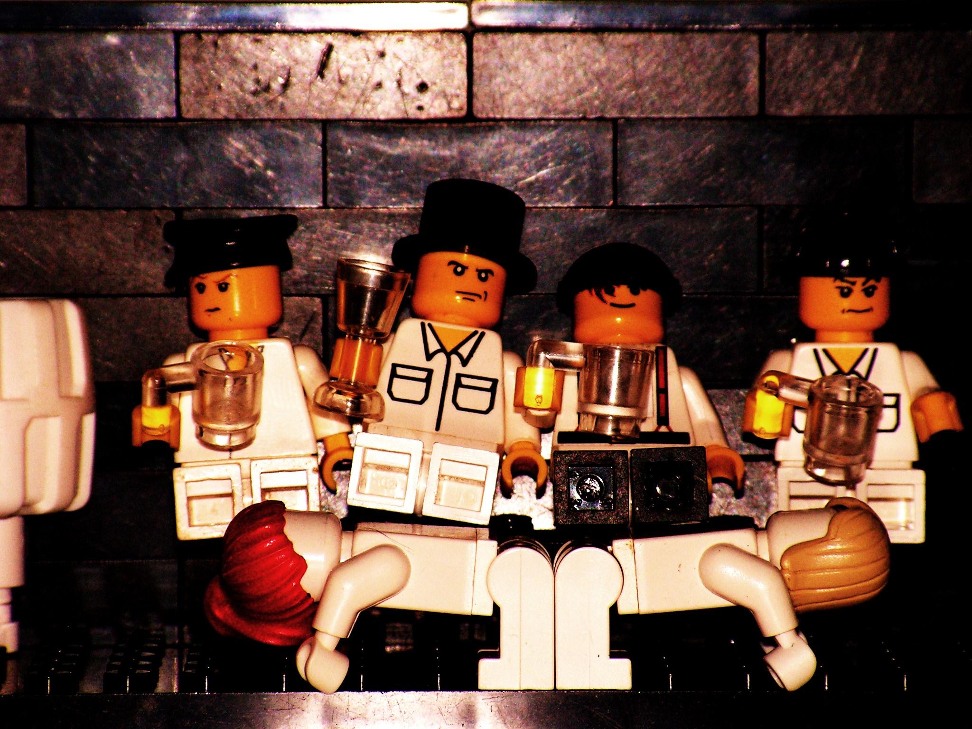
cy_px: 364
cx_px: 486
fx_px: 6374
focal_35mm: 227
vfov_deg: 6.5
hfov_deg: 8.7
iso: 200
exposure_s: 1/200
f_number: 4.8
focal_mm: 37.9
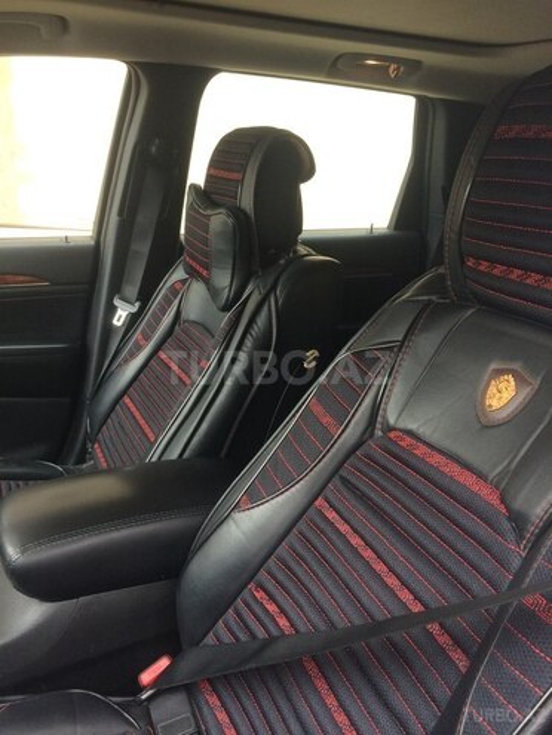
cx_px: 276
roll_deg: -7.7
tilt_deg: -24.5
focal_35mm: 29
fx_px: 617
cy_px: 368
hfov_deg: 48.2
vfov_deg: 61.7
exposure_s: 1/33
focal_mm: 4.15
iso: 64
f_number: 2.2
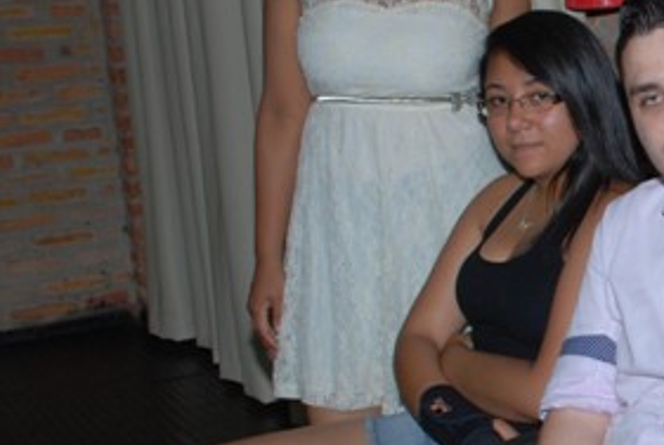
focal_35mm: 94
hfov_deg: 19.6
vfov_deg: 14.6
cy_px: 272
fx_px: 1736
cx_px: 903
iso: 200
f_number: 4
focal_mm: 22
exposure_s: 1/60
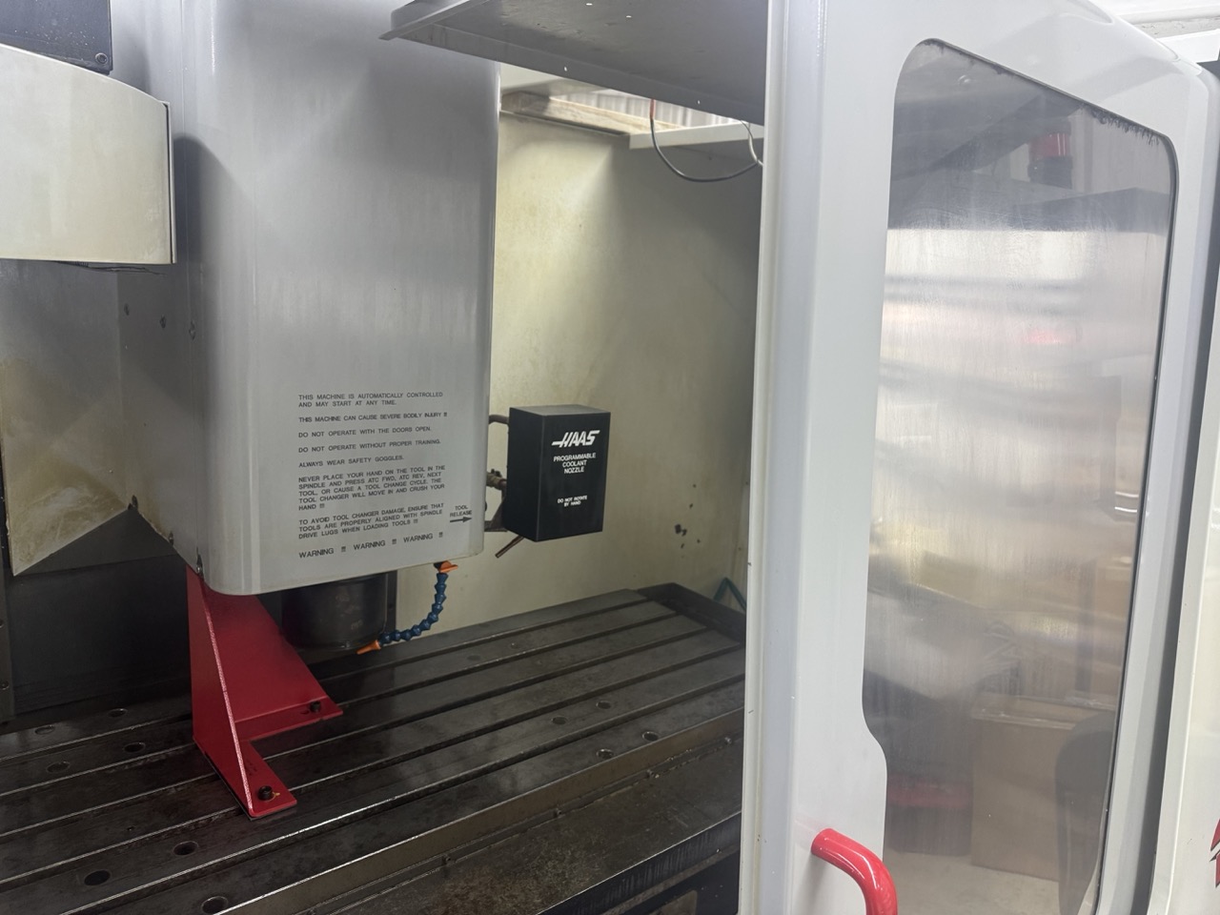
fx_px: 846
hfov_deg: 71.6
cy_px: 458
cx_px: 610
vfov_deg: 56.8
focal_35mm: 24
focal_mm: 6.76
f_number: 1.78
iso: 250
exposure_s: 1/60
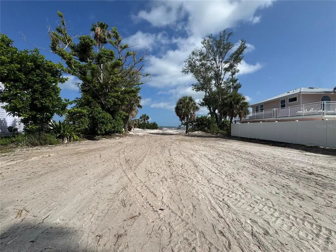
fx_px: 136
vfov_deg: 85.7
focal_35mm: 14
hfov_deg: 102.1
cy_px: 126
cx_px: 168
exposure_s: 1/3390
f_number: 2.2
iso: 40
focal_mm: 2.22
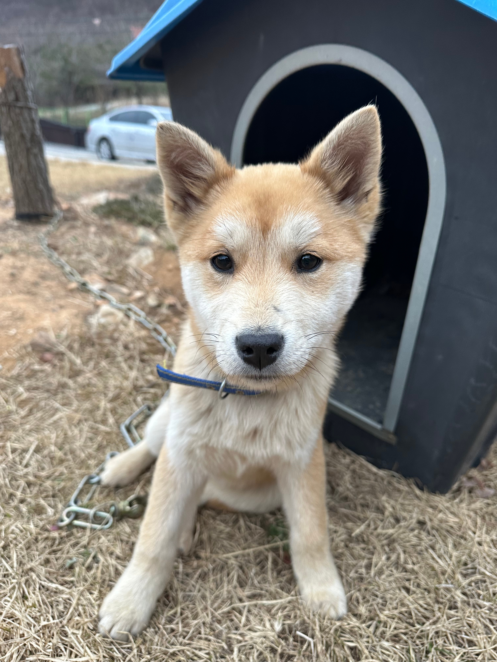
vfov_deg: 71.6
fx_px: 459
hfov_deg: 56.8
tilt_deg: -27.1
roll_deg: -7.7
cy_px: 331
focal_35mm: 24
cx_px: 248
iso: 250
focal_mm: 6.86
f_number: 1.78
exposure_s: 1/109
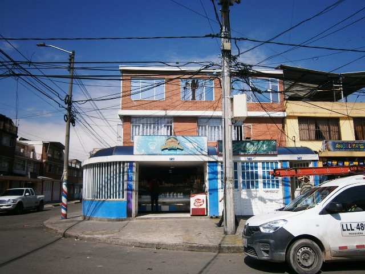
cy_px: 137
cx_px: 182
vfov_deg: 53.1
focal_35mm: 26
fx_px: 274
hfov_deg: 67.3
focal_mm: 4.7
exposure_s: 1/320
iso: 80
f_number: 8
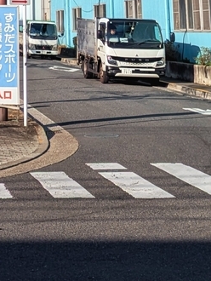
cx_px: -64
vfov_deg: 17.8
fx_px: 739
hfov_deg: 15.5
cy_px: -208
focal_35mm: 91
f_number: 1.89
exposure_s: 1/1776
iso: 47
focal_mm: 5.43
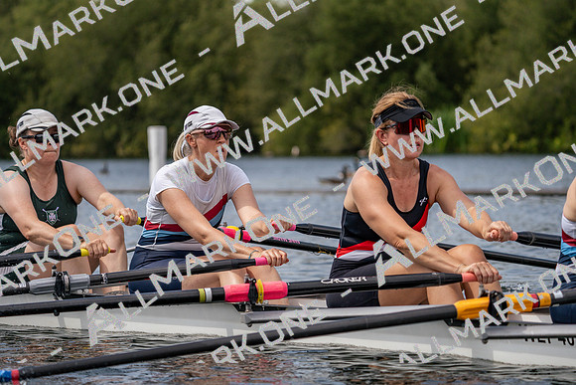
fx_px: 3201
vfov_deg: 6.9
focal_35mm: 200
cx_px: 288
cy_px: 192
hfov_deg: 10.3
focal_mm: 200
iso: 250
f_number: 5.6
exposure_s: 1/1600
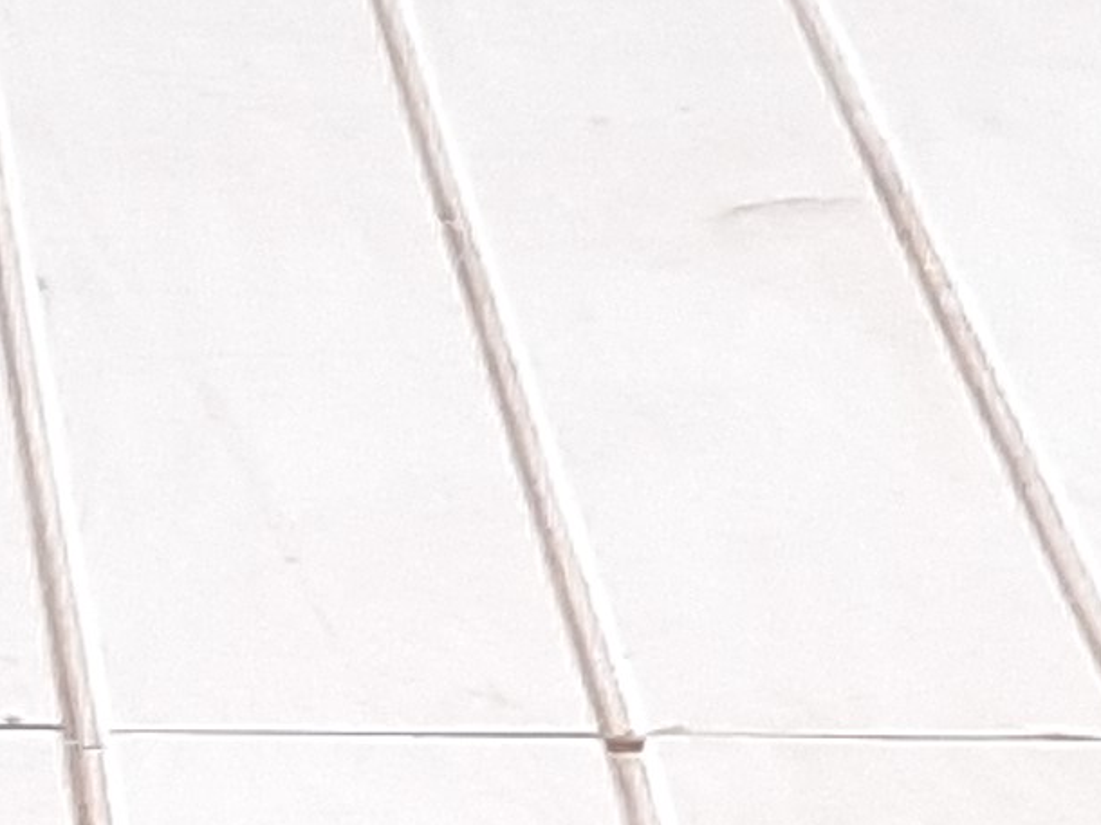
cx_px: 343
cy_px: 1980
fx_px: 5214
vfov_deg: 8.3
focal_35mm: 164
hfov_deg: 12.0
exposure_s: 1/50
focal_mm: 4.6
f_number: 2
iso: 213
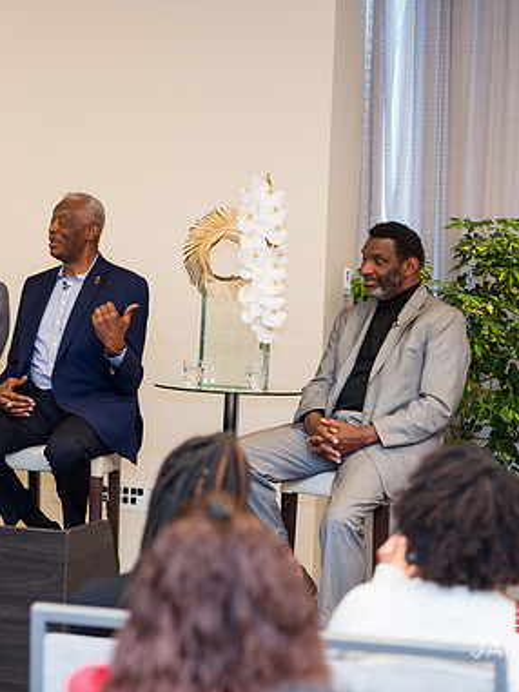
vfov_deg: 16.8
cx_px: 118
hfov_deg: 12.6
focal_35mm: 117
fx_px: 2338
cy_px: 347
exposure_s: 1/200
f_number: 3.2
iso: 800
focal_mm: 80
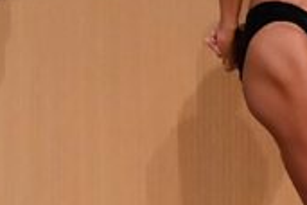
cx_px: 500
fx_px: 9866
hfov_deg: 1.8
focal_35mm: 1157
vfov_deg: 1.2
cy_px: 99
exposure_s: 1/400
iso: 9000
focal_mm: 170
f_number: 5.6
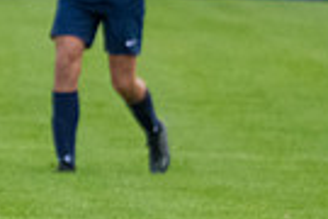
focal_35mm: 1358
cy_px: 51
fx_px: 12372
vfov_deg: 1.0
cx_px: -372
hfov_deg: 1.5
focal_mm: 210
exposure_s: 1/2000
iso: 3200
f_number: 5.6
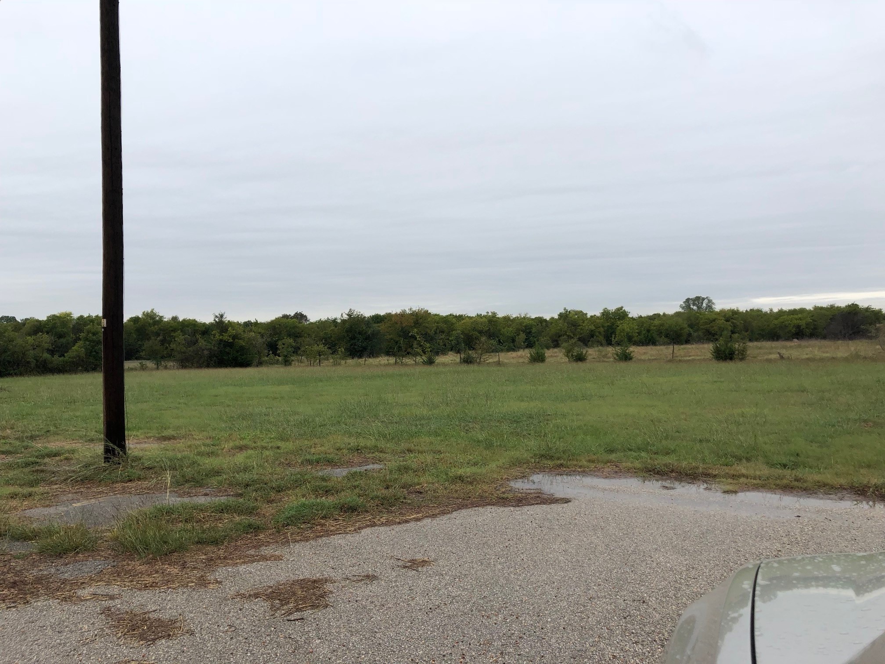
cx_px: 442
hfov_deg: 63.4
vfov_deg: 49.7
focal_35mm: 28
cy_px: 332
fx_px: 716
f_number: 1.8
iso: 20
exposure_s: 1/631
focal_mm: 3.99
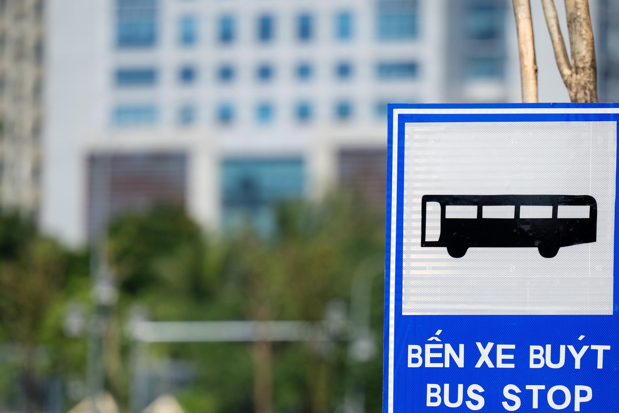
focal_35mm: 257
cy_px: 312
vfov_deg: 5.3
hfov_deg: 8.0
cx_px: 324
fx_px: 4419
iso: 200
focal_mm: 170
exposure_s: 1/3200
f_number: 3.2
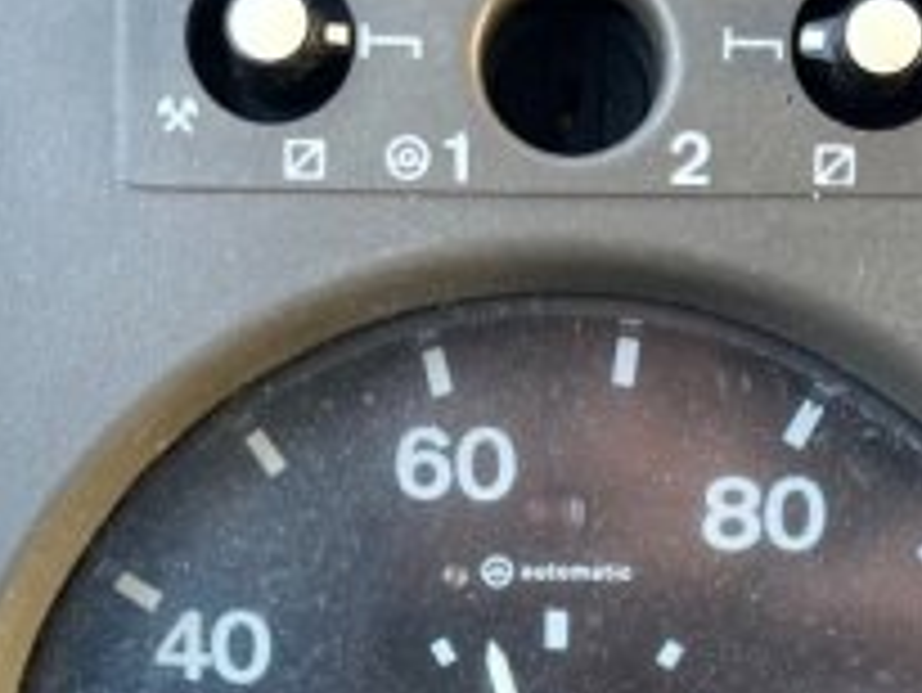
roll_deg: -2.8
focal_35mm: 81
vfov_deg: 17.6
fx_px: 2159
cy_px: 778
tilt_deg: -43.0
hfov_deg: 24.1
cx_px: 499
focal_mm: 5.7
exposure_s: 1/121
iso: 125
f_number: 1.5
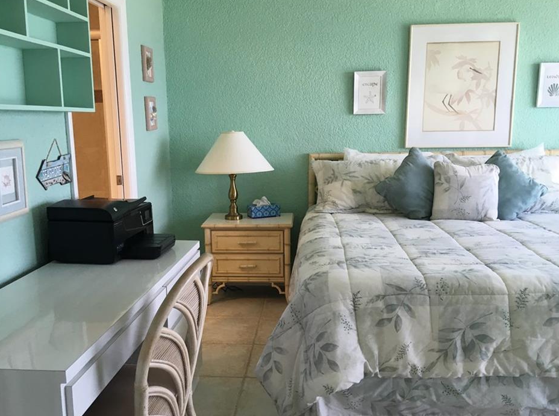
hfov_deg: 56.9
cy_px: 203
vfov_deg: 44.0
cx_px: 266
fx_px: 515
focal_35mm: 32
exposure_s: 1/30
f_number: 2.2
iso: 32
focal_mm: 4.15
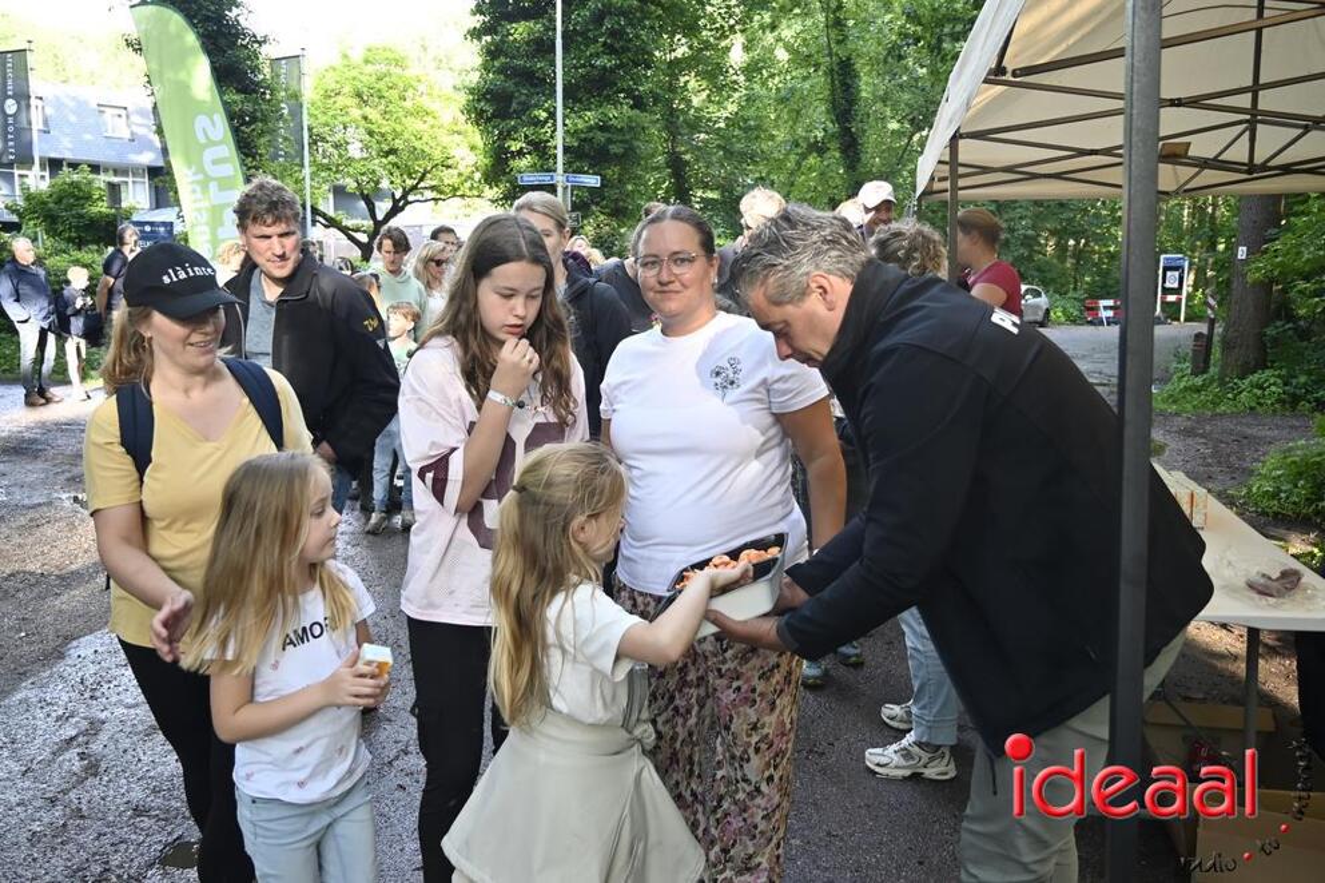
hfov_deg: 61.9
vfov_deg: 43.6
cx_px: 662
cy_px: 442
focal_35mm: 30
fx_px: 1104
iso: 450
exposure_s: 1/125
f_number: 3.5
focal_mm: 20
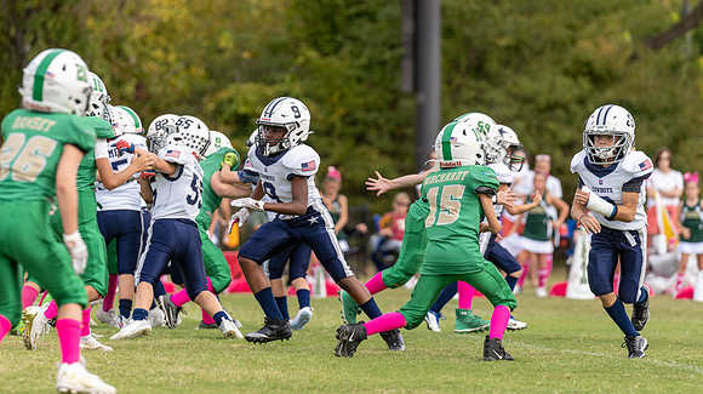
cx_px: 279
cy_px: 170
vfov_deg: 4.6
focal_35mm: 261
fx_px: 4861
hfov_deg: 8.3
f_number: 3.5
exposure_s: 1/1250
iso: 200
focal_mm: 200
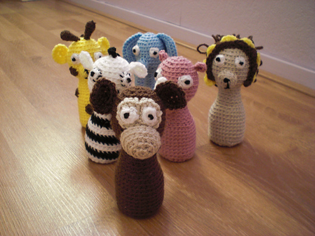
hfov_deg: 49.0
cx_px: 158
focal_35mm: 38
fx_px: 346
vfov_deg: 37.7
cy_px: 118
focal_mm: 6.3
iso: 200
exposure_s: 1/10
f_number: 3.1
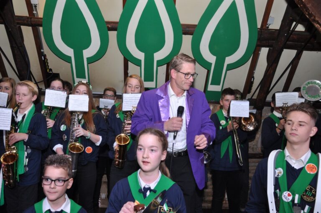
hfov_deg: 57.3
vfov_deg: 39.9
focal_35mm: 33
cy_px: 106
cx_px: 160
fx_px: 294
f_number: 5
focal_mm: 22
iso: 400
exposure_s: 1/60
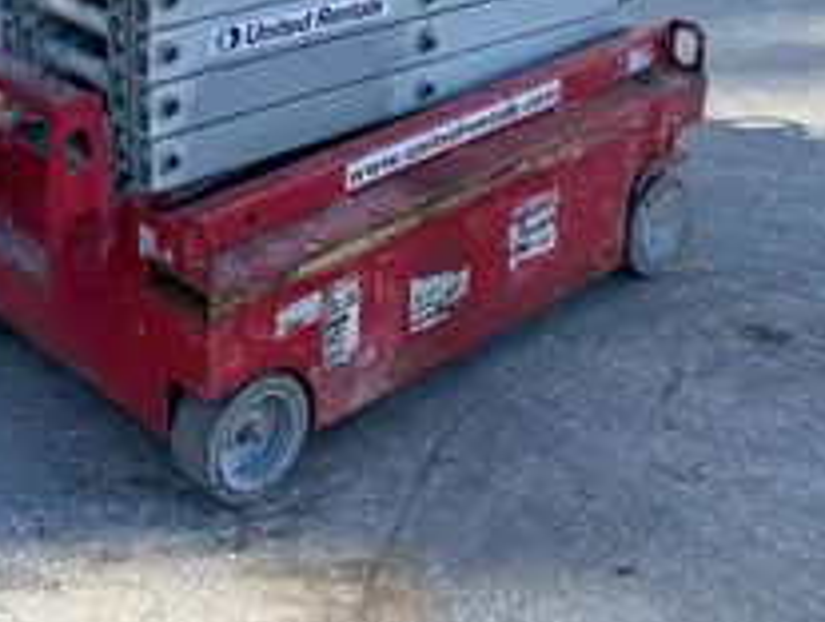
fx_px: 1647
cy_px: -181
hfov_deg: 28.0
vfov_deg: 19.7
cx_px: 279
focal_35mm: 69
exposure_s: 1/788
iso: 32
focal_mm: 4.25
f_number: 1.8
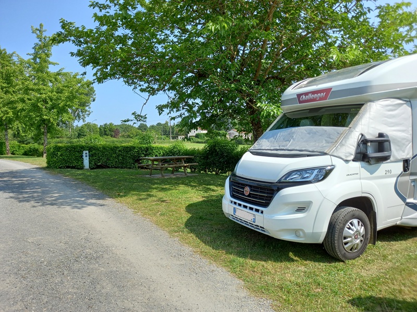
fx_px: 301
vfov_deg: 54.9
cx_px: 208
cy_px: 156
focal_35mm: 25
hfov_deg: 69.4
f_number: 2
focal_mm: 4.6
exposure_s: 1/311
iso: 25
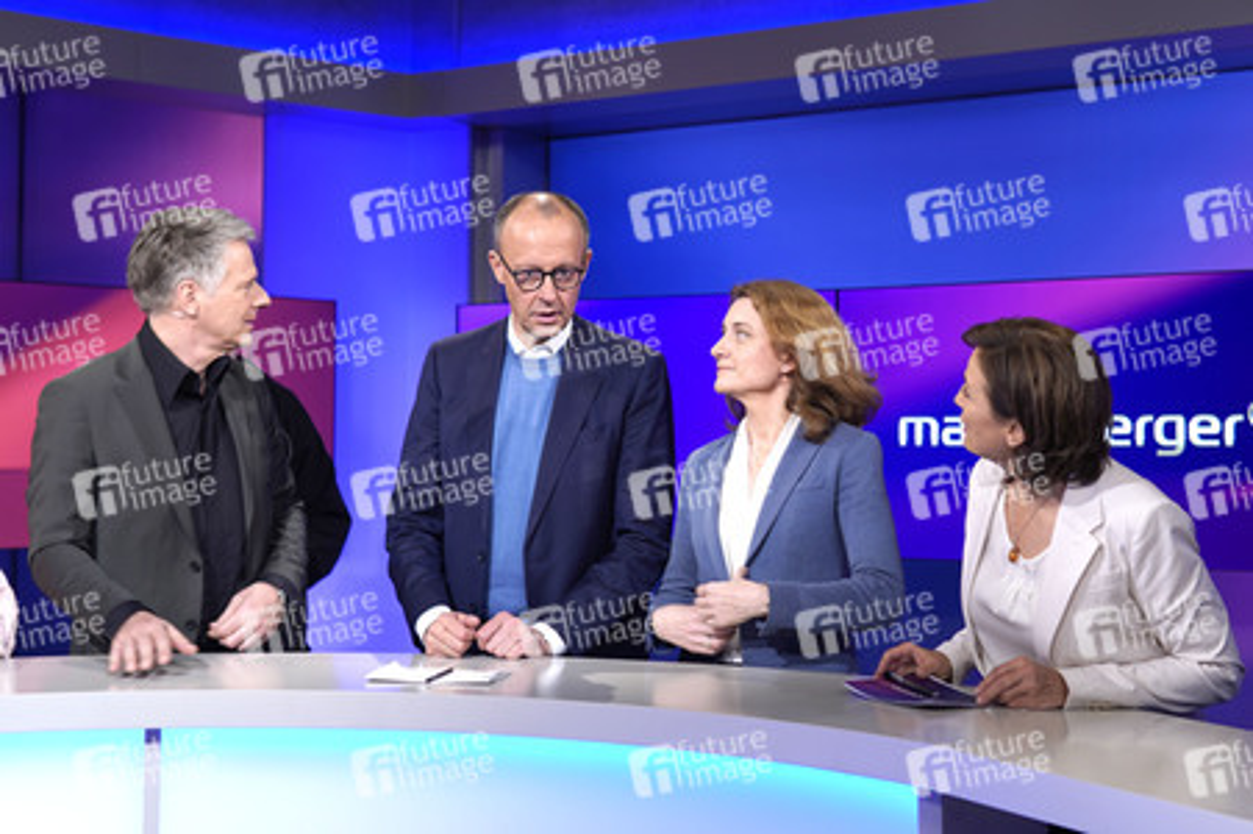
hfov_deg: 43.6
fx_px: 1565
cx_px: 626
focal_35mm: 45
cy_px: 417
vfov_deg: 29.8
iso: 125
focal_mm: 30
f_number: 2.2
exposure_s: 1/50
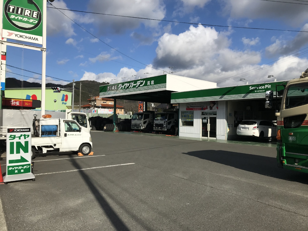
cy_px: 116
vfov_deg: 49.7
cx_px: 154
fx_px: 249
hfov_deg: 63.4
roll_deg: +0.4
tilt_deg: +0.9
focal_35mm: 28
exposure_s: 1/4167
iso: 20
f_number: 1.8
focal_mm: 3.99
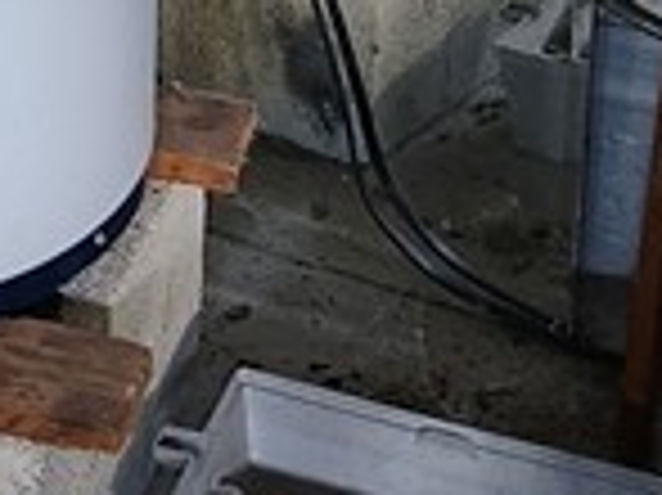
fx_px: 3057
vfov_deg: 8.2
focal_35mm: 160
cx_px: -311
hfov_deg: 11.8
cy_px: -868
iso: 500
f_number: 1.8
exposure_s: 1/60
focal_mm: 5.4
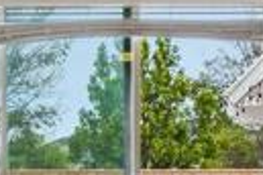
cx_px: 137
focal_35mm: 95
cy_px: 189
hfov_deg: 21.5
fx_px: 694
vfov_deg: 14.1
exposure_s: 1/30
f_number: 8
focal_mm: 12
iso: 800
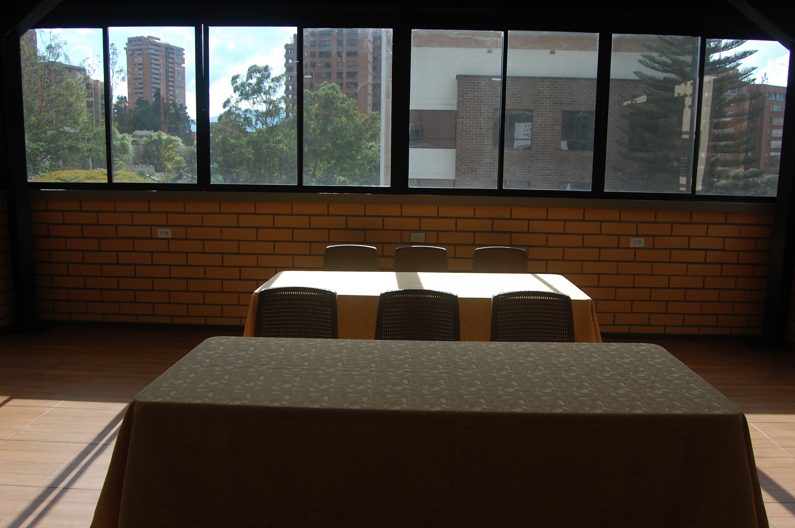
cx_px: 398
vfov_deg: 45.6
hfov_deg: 64.6
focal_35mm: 28
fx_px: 629
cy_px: 264
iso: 200
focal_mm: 19
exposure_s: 1/160
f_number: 6.3
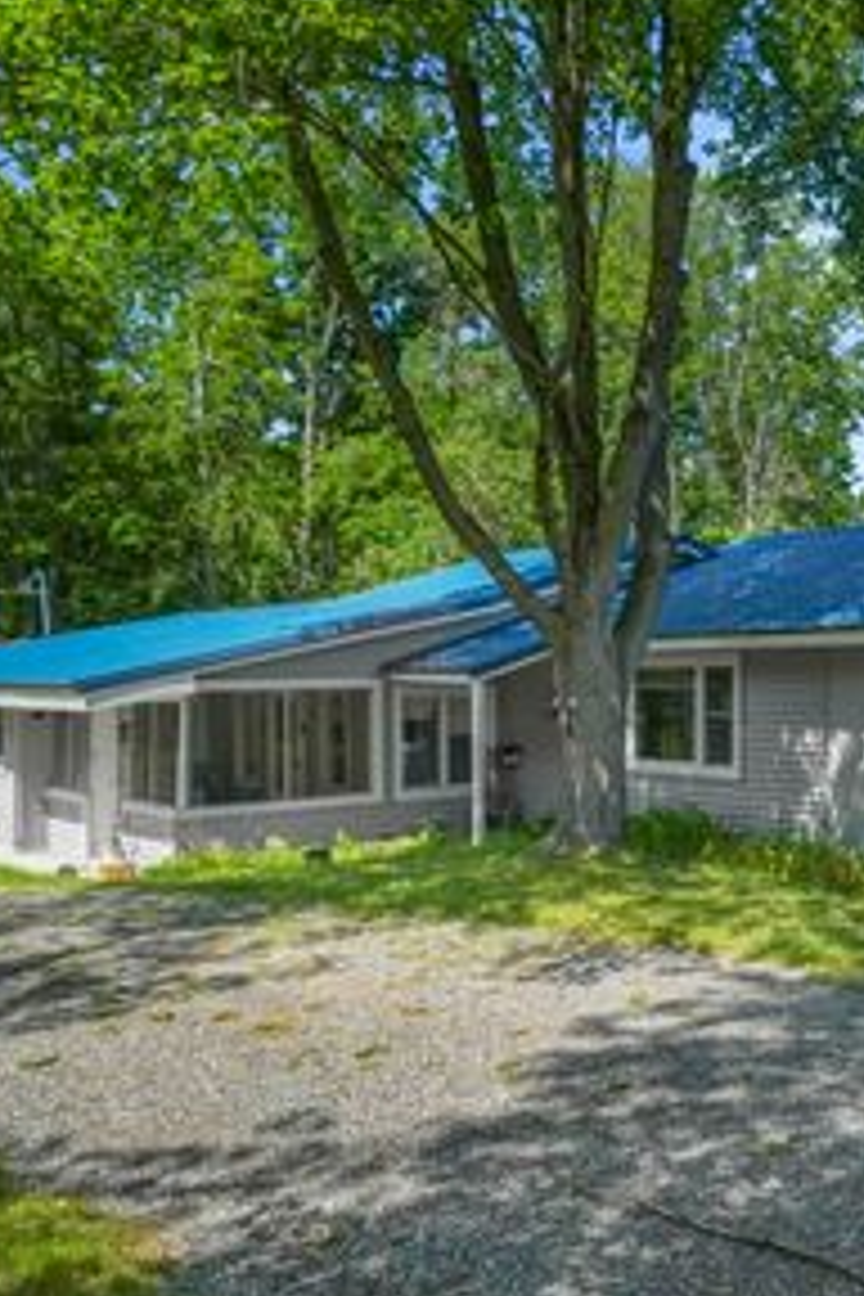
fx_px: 1188
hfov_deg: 36.3
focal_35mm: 33
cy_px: 698
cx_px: 850
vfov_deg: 57.2
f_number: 9
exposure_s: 1/1250
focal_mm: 19
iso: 2000
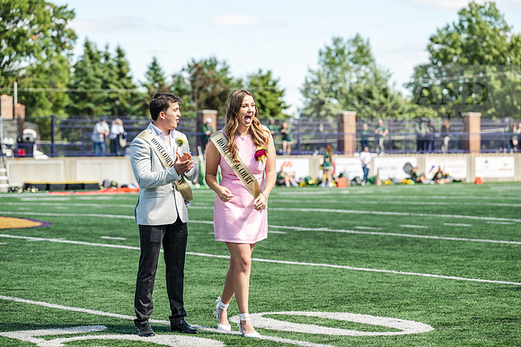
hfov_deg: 17.1
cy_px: 174
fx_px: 1737
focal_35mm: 120
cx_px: 260
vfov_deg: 11.4
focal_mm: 120
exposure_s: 1/400
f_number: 4
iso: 125
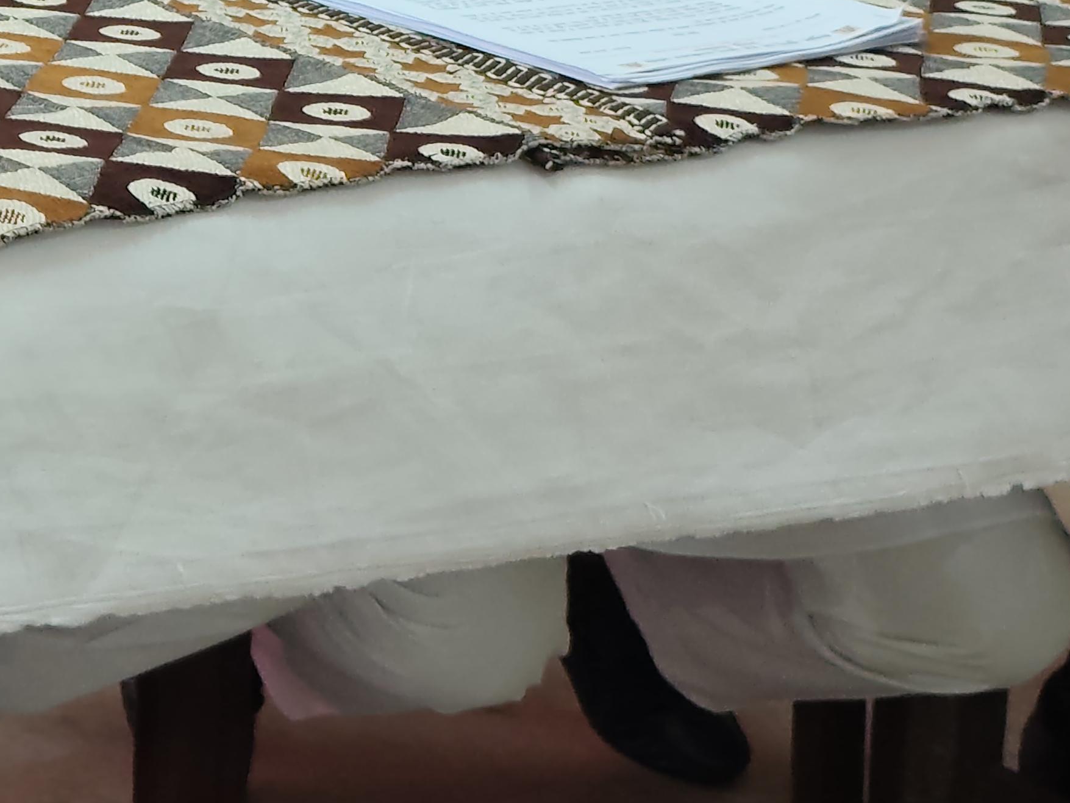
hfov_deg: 16.1
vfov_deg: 12.4
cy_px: -512
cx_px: -522
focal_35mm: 112
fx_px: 3463
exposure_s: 1/50
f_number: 1.6
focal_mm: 5.84
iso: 200
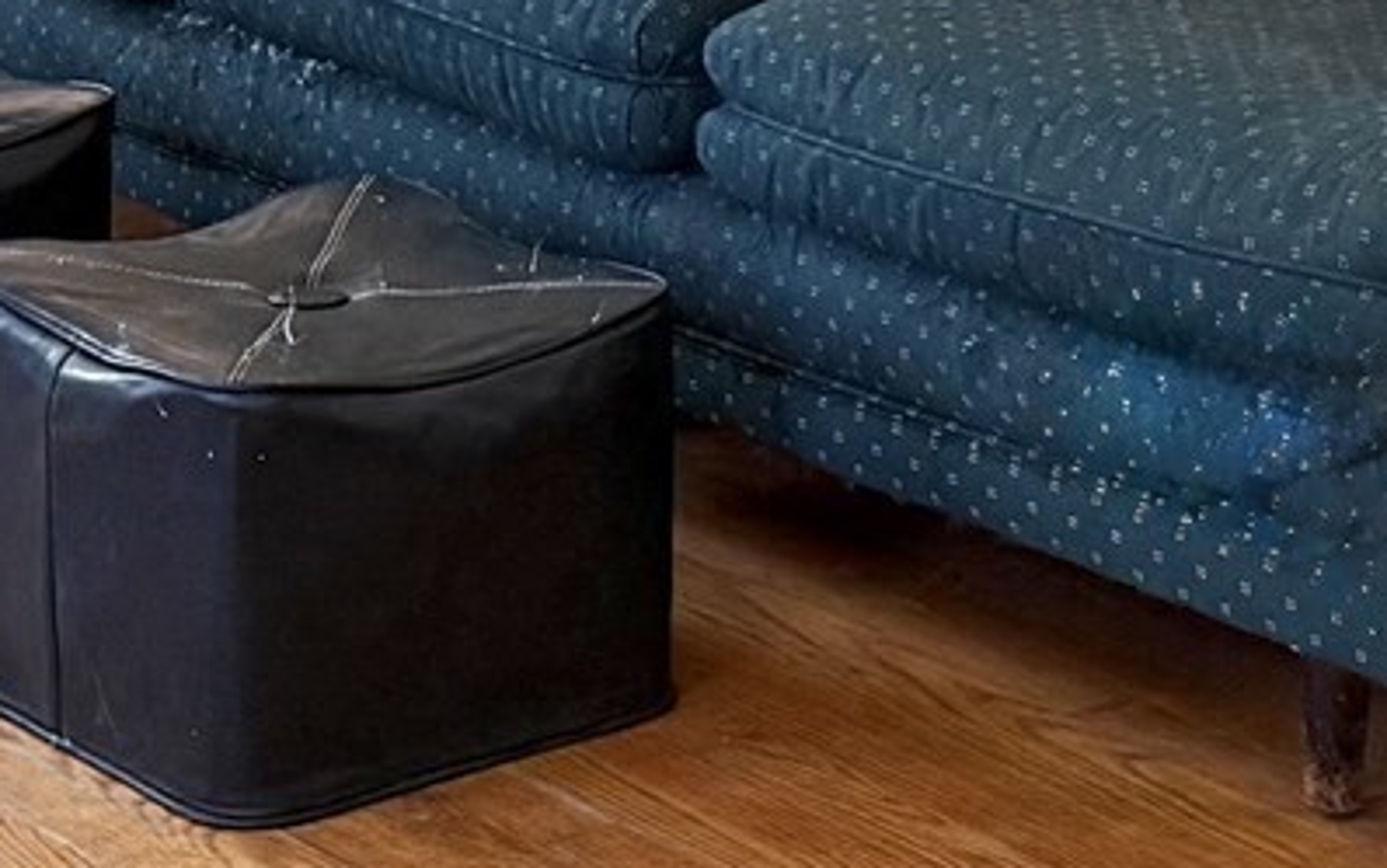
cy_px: -722
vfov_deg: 9.5
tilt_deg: -5.3
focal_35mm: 131
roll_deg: +0.3
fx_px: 4953
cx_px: 631
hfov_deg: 15.9
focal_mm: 6.76
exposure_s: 1/60
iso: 250
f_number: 1.78
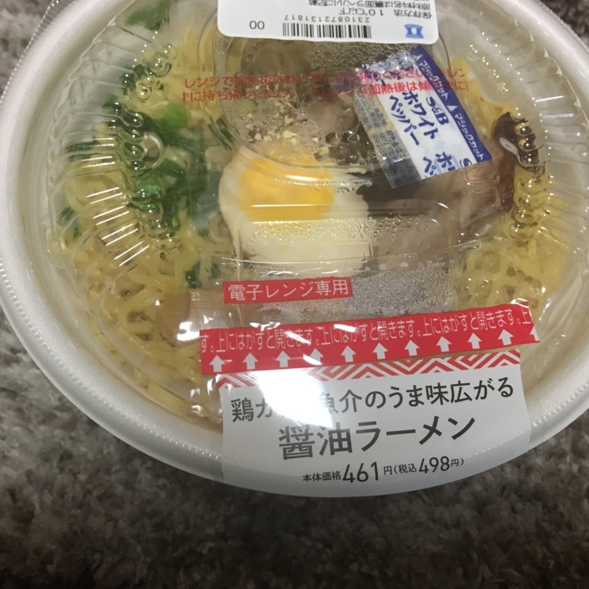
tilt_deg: -64.9
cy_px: 300
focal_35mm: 35
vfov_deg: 47.2
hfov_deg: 47.2
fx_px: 674
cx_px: 305
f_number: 2.2
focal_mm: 4.15
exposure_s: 1/30
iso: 125
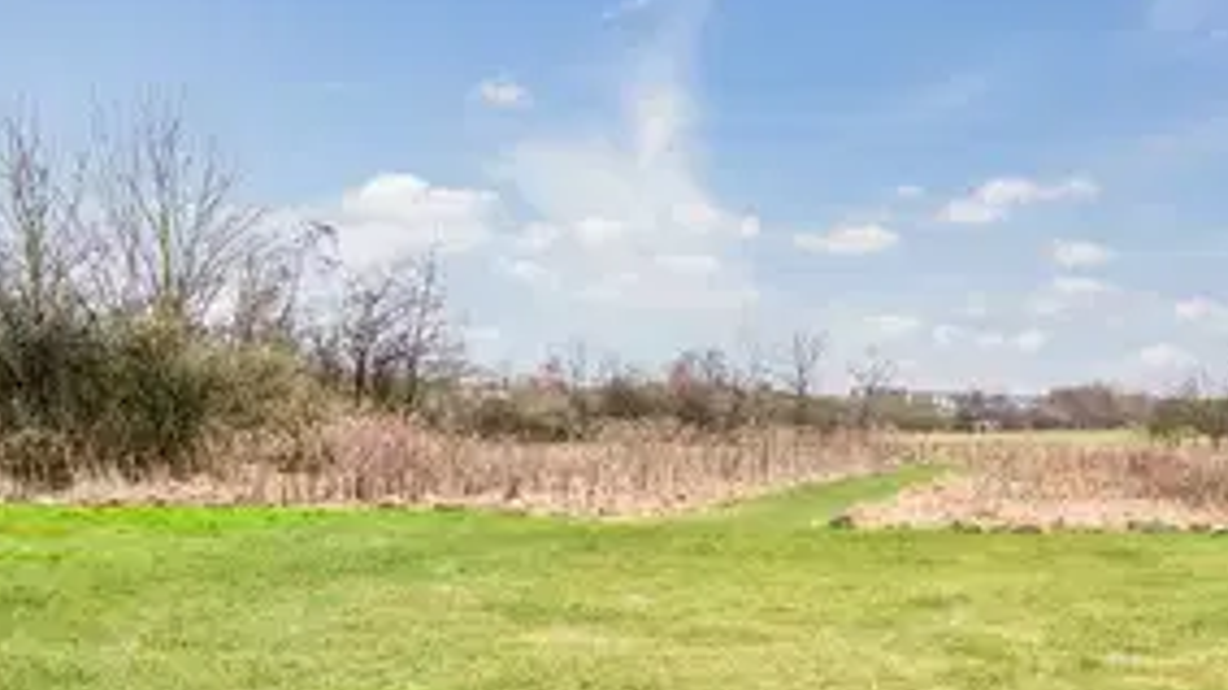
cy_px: 378
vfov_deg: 21.4
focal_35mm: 56
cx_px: 872
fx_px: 1823
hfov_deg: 36.6
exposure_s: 1/125
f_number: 8
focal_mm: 24
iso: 500
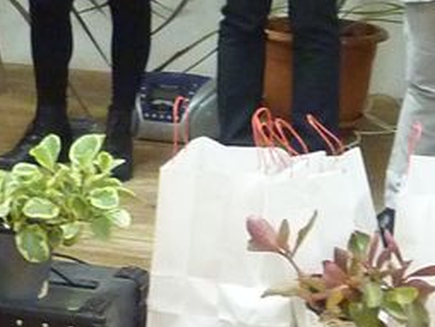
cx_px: 134
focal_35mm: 151
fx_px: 1899
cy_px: -103
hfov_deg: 13.0
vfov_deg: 9.7
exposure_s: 1/15
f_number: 3.3
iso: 400
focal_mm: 4.4
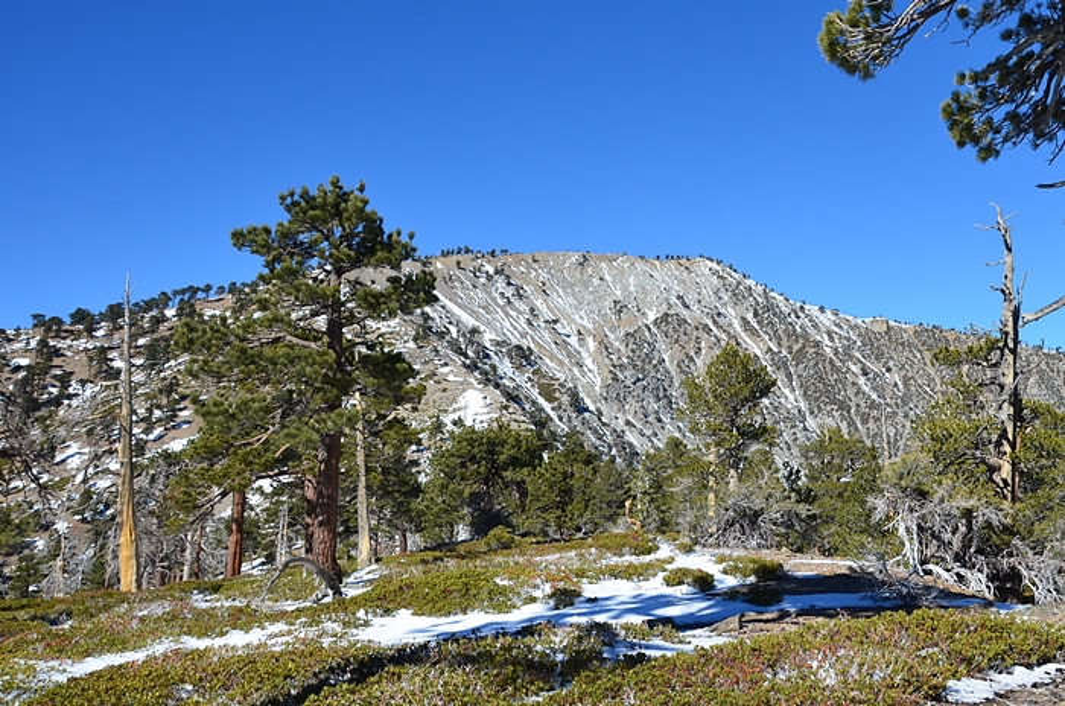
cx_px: 532
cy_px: 353
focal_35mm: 27
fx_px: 797
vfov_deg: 47.8
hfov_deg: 67.5
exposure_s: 1/320
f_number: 9
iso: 160
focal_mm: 18
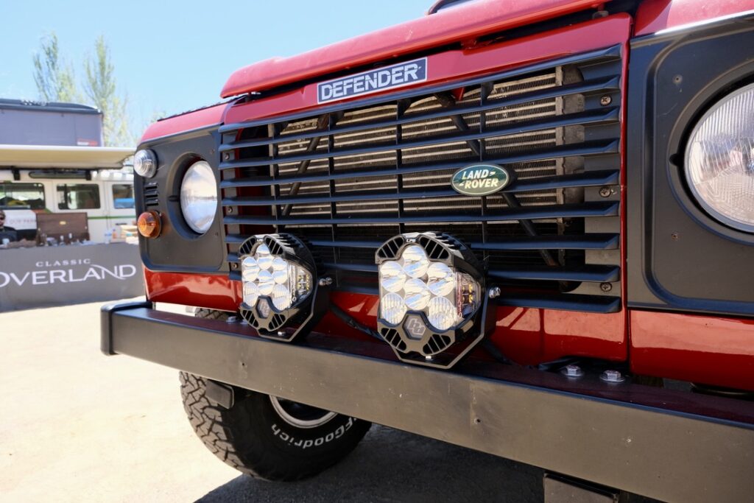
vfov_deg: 53.1
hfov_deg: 73.7
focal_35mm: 24
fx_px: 503
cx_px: 377
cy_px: 252
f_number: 5.6
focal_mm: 16
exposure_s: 1/180
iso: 320
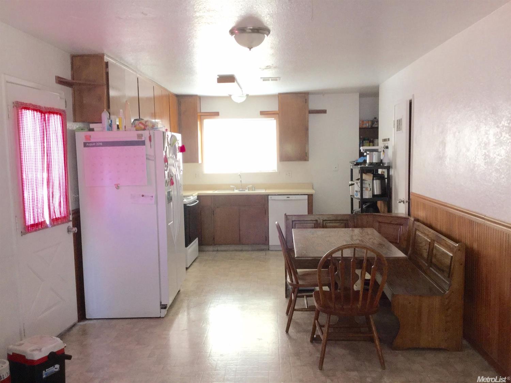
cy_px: 192
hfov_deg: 58.4
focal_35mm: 31
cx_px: 256
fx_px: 457
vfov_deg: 45.4
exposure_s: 1/30
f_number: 2.4
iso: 40
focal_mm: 3.3
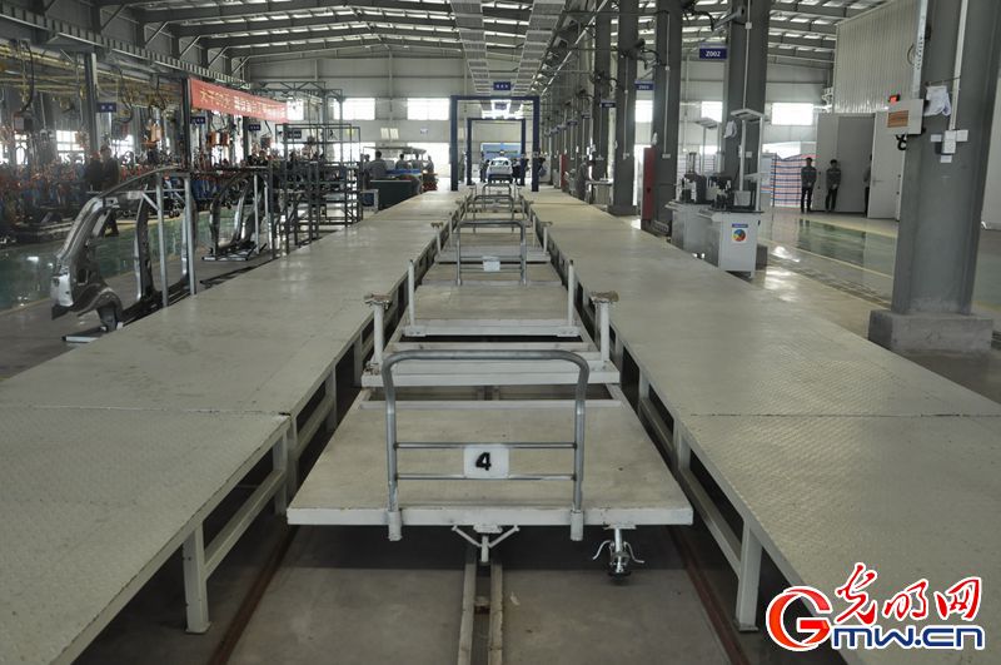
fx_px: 875
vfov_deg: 41.6
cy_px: 332
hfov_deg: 59.6
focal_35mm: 32
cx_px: 500
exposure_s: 1/80
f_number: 4.5
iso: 800
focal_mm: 21
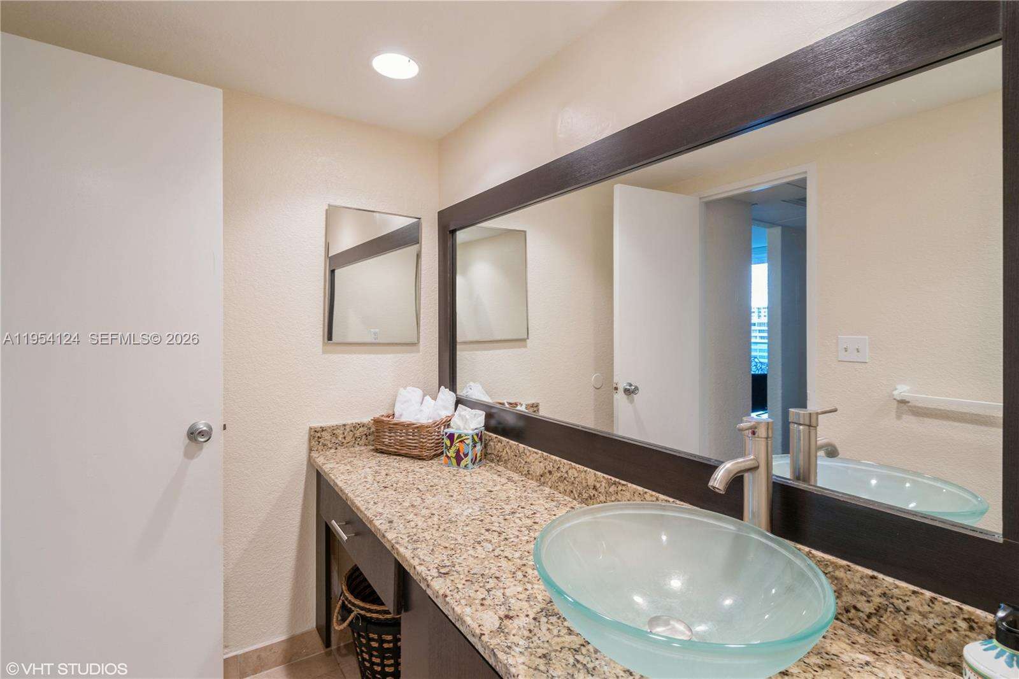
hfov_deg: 96.7
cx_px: 510
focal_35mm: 16
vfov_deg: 73.7
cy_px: 340
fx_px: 453
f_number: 8
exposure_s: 1/5
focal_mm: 16
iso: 400
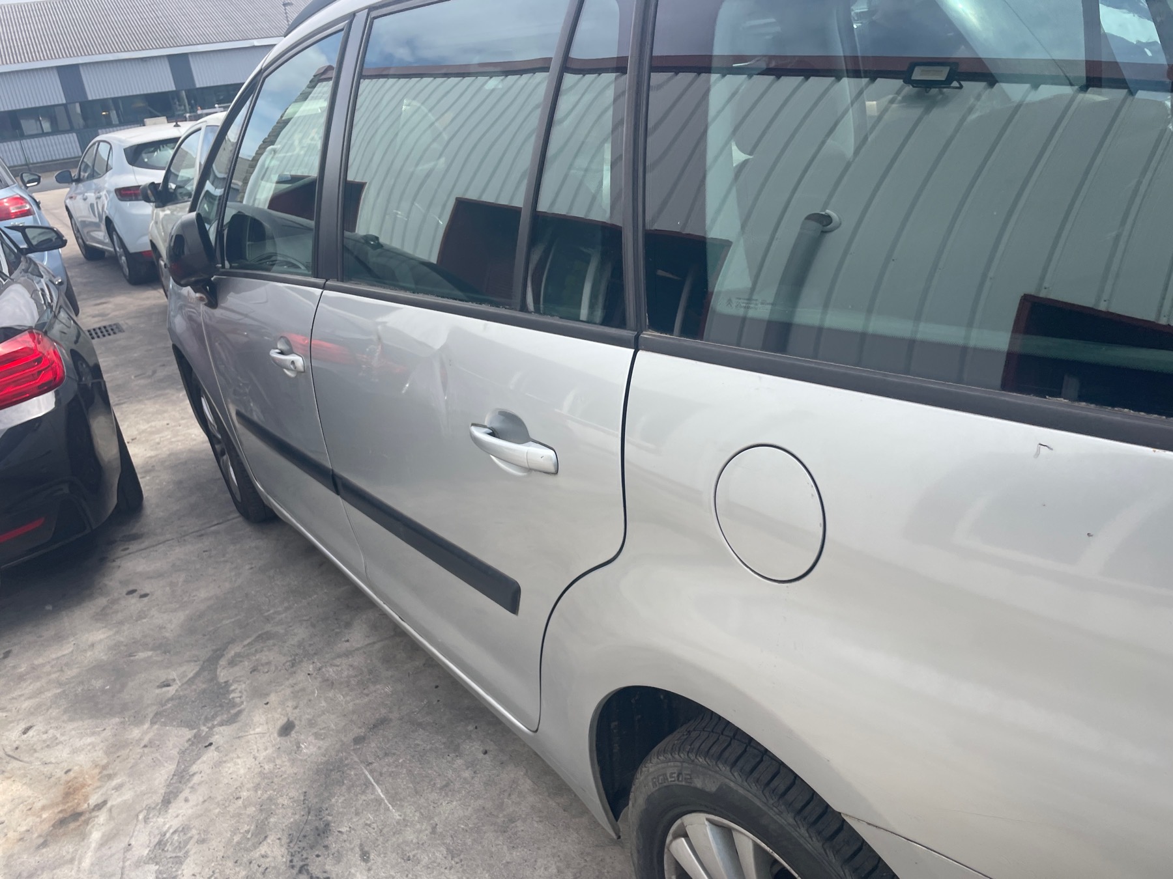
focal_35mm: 26
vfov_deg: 53.1
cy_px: 440
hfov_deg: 67.3
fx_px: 881
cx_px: 586
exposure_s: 1/924
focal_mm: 4.2
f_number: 1.6
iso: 32
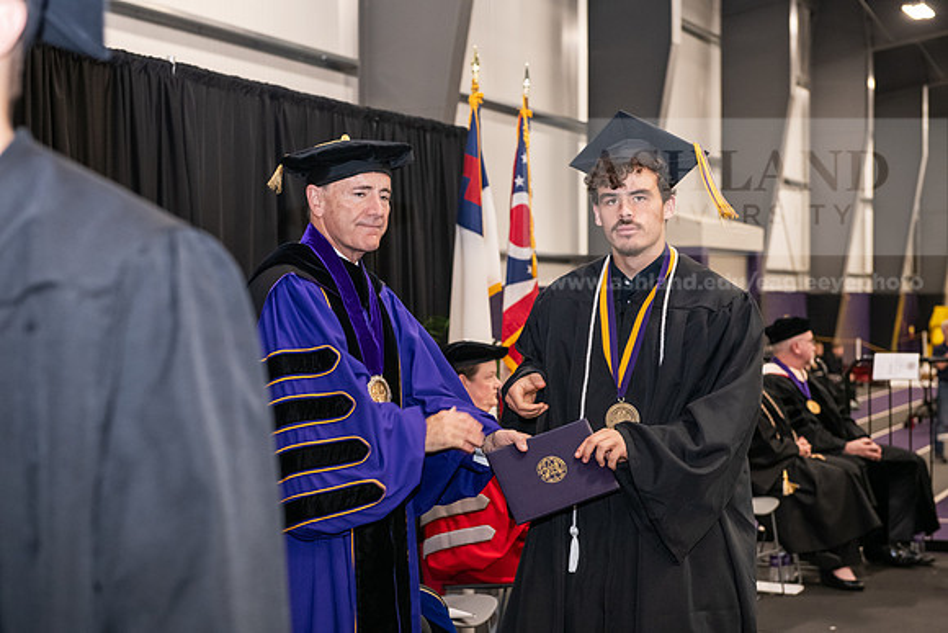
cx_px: 474
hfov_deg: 32.4
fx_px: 1633
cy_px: 316
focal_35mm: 62
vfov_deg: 21.9
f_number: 5
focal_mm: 62
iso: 2500
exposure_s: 1/125
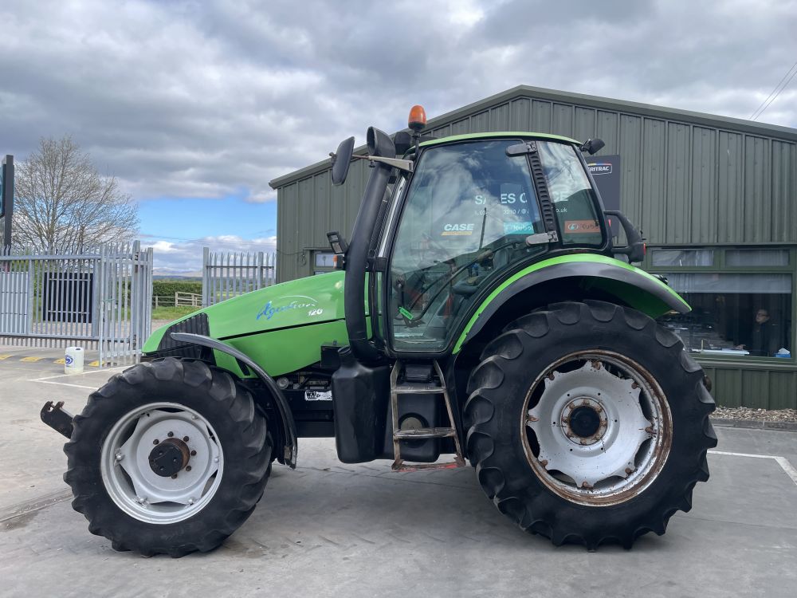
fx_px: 599
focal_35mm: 26
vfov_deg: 53.1
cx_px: 398
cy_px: 299
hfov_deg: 67.3
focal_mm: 4.2
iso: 32
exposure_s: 1/1195
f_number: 1.6
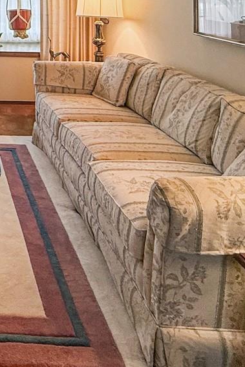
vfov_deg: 41.3
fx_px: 418
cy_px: 0
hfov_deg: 27.3
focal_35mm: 41
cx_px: -73
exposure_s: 1/120
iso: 100
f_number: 2.2
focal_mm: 2.22
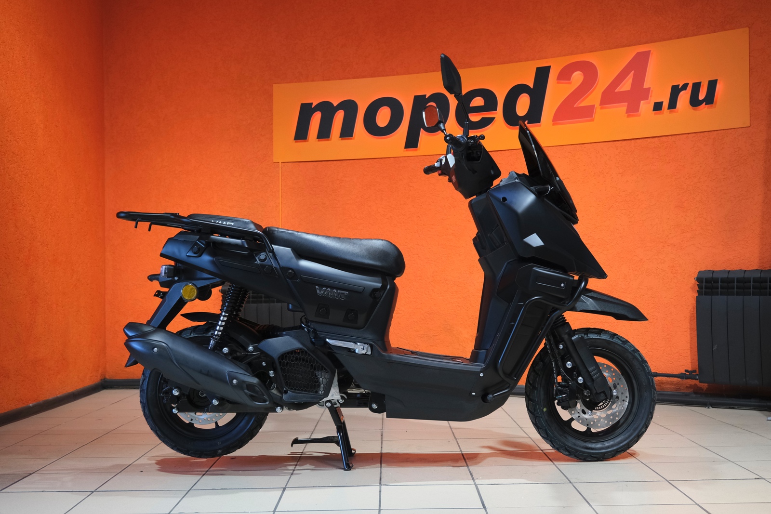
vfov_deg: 32.6
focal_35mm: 41
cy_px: 257
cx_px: 386
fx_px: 878
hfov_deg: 47.4
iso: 1600
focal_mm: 27.5
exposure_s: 1/100
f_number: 4
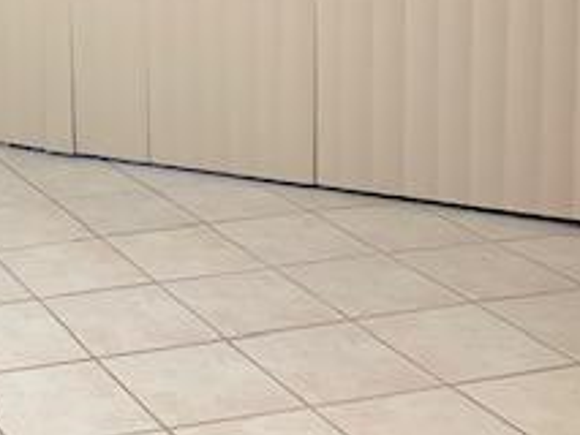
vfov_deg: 17.9
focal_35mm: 78
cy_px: -106
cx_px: -237
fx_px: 1308
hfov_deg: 21.7
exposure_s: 1/60
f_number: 1.8
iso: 200
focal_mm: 4.25
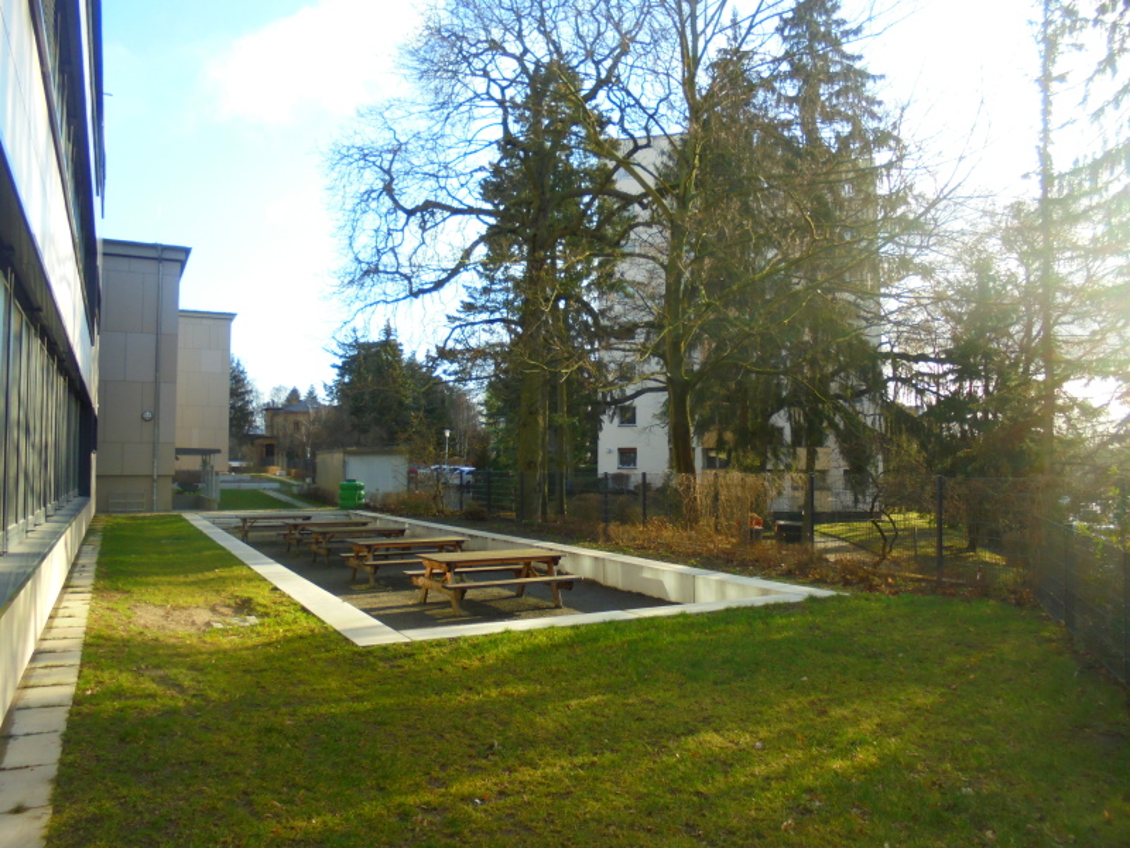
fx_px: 849
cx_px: 565
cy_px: 424
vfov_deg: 53.1
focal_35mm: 26
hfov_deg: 67.3
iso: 100
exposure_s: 1/200
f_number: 3.5
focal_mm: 4.6
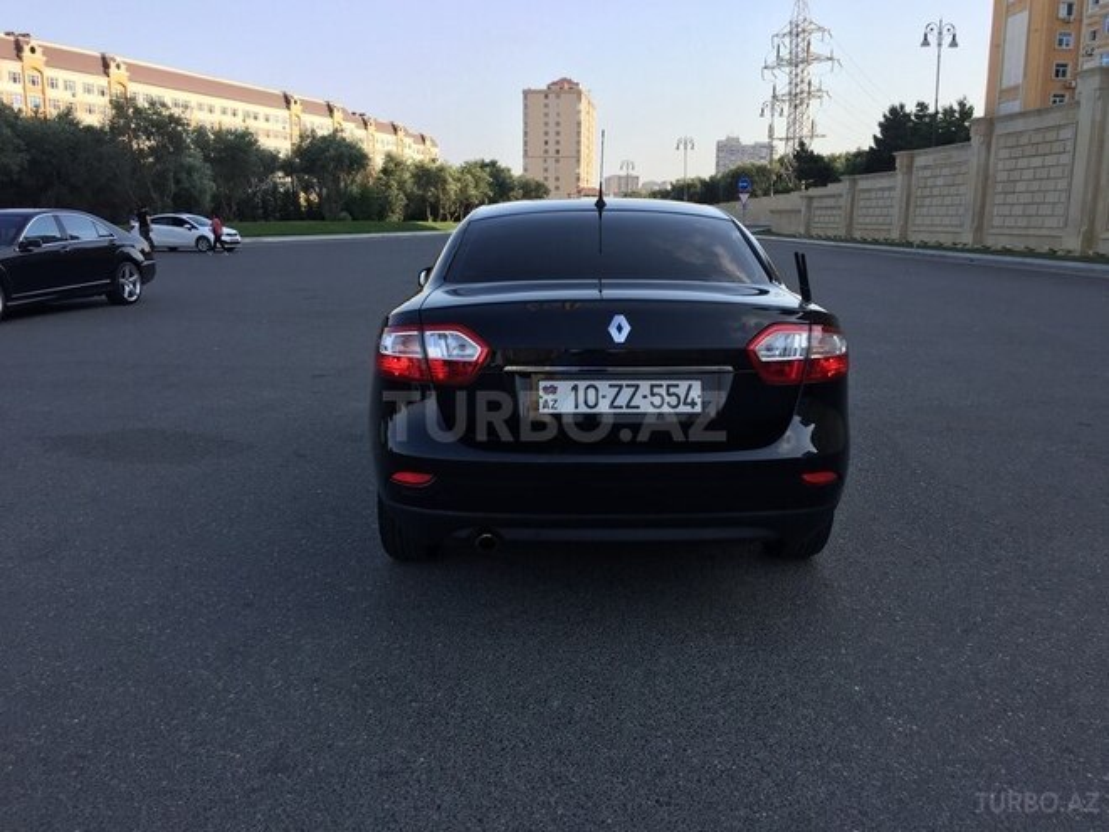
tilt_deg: -10.8
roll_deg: -1.4
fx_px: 929
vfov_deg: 48.2
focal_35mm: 29
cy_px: 416
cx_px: 554
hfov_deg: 61.7
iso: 32
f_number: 2.2
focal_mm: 4.15
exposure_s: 1/746
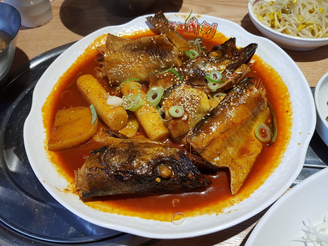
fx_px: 246
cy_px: 123
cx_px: 164
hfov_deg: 67.3
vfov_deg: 53.1
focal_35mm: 26
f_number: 1.7
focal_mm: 4.2
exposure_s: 1/60
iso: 64
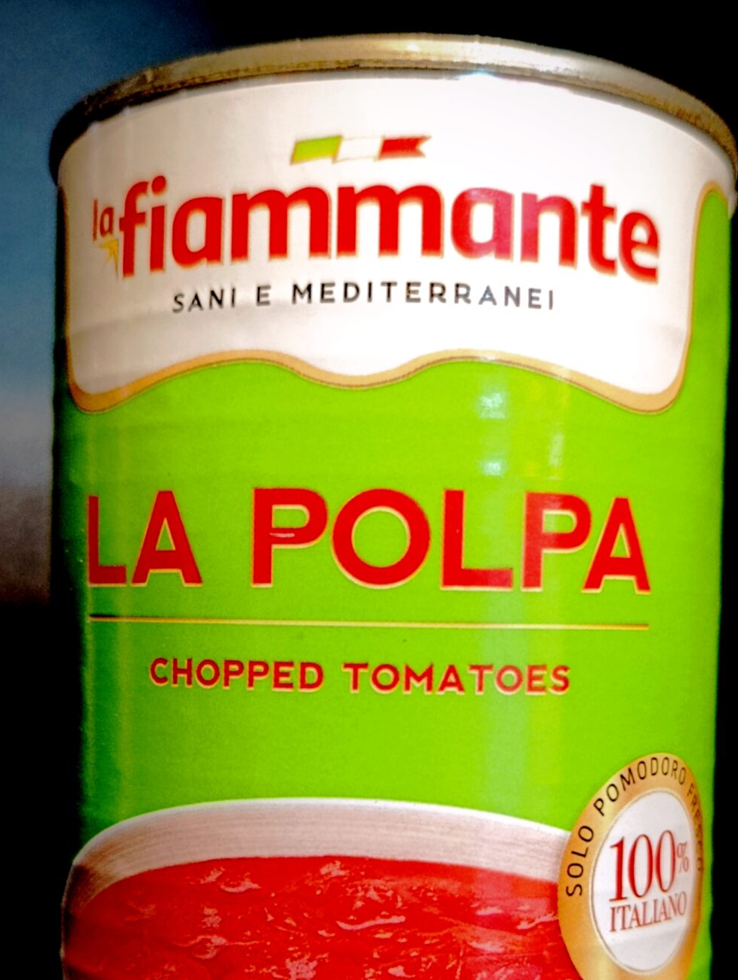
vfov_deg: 40.6
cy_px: 758
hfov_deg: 32.3
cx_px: 382
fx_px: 1276
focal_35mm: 45
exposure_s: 1/25
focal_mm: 6.11
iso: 1263
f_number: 1.65
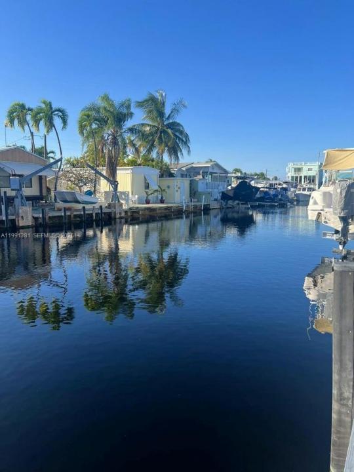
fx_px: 355
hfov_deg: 53.1
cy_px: 236
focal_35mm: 26
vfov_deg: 67.3
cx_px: 177
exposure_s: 1/2083
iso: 50
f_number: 1.5
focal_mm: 5.7
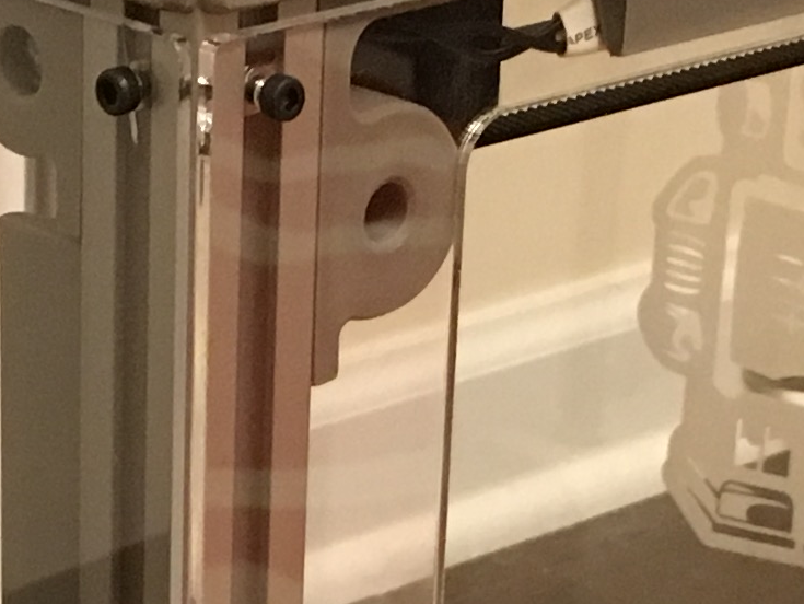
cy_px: 885
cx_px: 65
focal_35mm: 159
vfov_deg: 9.1
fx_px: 3695
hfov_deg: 12.3
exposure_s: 1/20
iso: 200
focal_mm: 4.15
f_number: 2.2
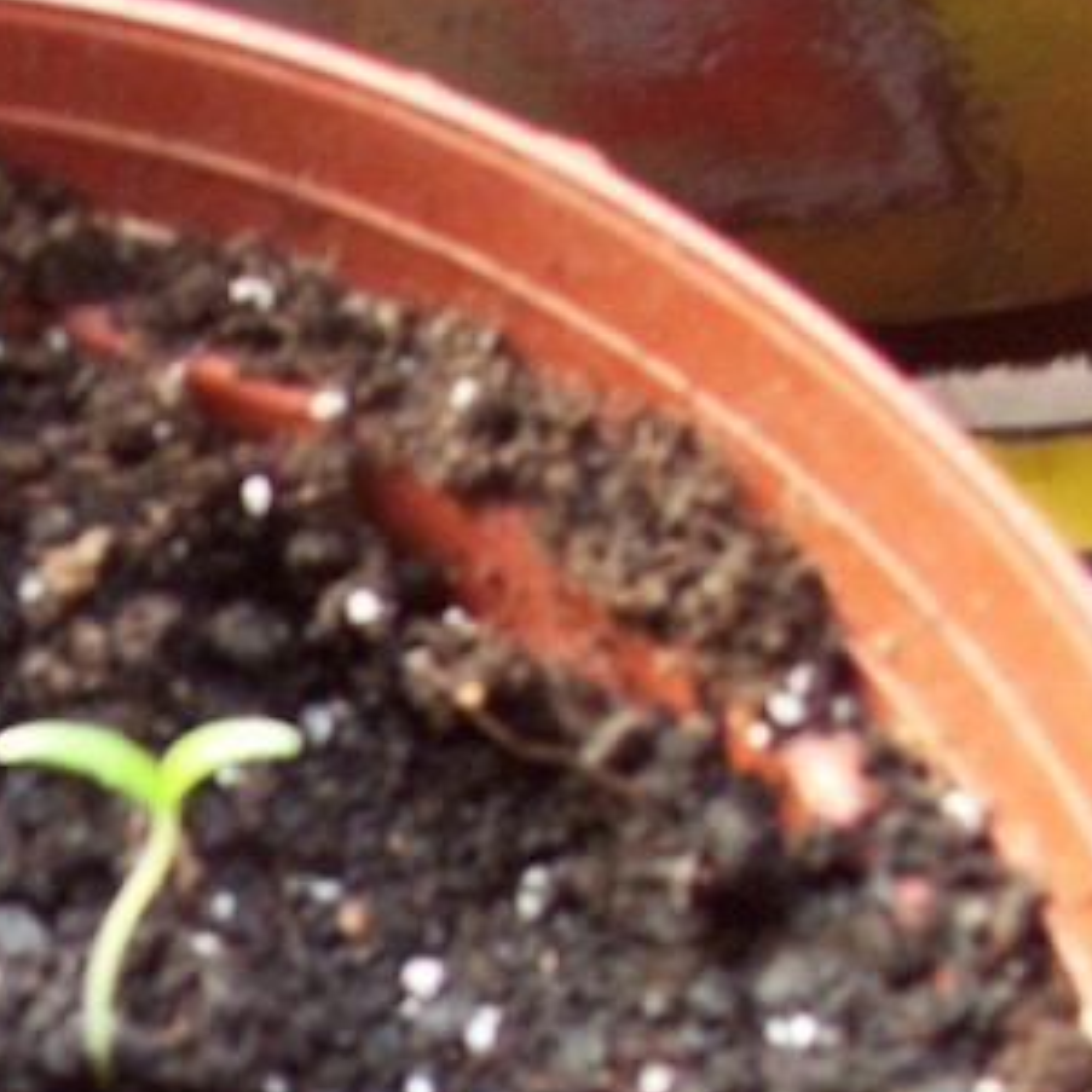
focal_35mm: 148
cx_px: -428
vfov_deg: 11.5
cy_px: 1386
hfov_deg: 11.4
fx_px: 5282
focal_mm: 7
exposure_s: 1/15
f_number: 3
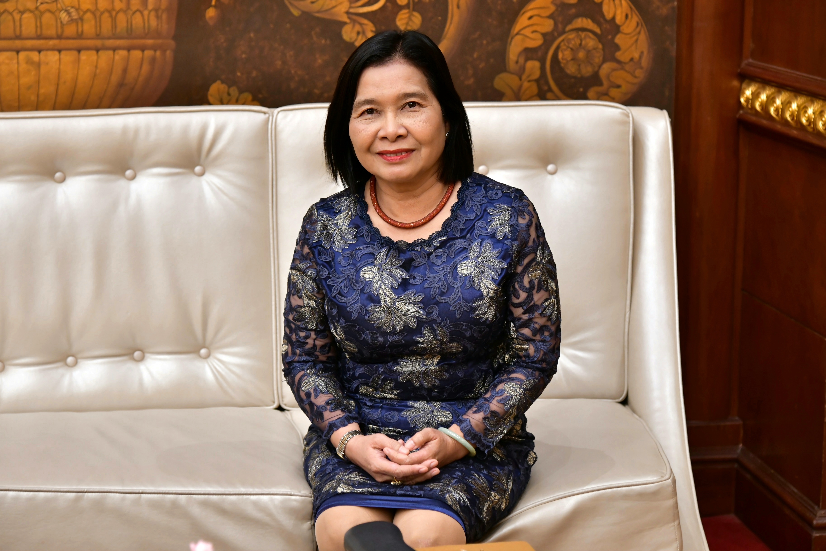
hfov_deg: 27.0
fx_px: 1721
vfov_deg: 18.2
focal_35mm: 75
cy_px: 276
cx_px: 413
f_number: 4.5
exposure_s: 1/80
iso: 2000
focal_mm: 75
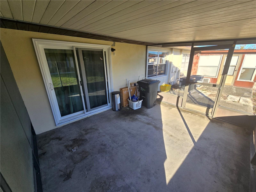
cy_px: 96
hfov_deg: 106.2
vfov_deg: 89.9
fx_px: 96
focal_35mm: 13
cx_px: 128
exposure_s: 1/241
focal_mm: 2.2
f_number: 2.2
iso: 50
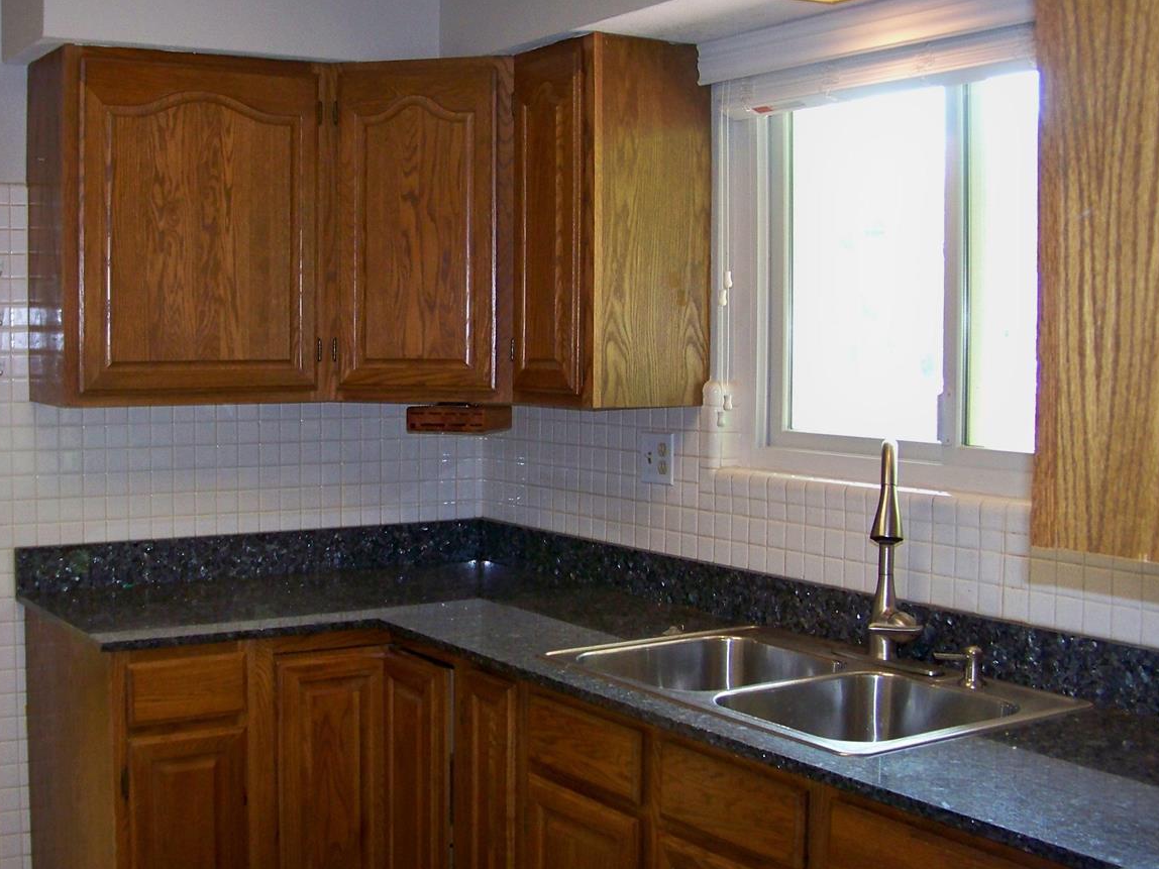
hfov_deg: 40.8
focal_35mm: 46
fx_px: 1540
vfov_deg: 31.5
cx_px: 411
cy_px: 410
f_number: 2.8
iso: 200
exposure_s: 1/30
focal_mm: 5.85
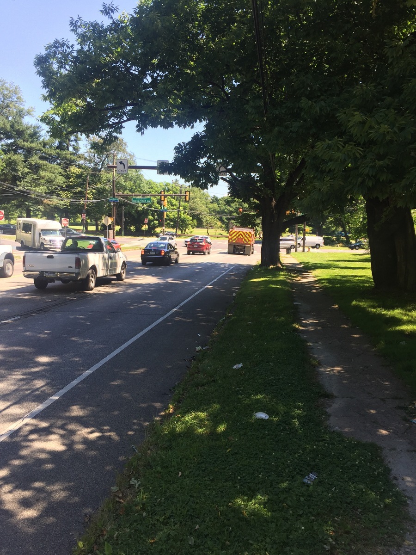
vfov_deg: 61.7
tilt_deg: -5.0
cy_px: 278
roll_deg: -1.1
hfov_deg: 48.2
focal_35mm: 29
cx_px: 208
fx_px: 465
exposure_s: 1/403
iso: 32
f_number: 2.2
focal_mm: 4.15
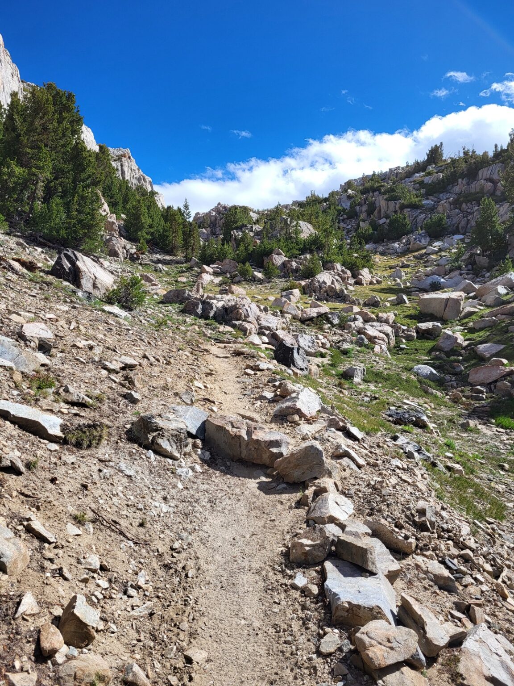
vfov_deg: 67.3
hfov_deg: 53.1
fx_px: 515
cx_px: 257
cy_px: 343
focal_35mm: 26
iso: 40
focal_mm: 5.4
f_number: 1.8
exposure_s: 1/2500
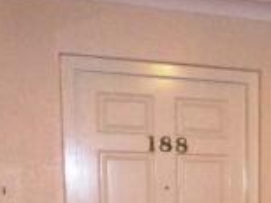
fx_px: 711
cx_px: 418
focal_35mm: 91
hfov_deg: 18.8
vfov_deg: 15.1
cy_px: 292
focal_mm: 4.3
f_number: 3.3
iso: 800
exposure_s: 1/60
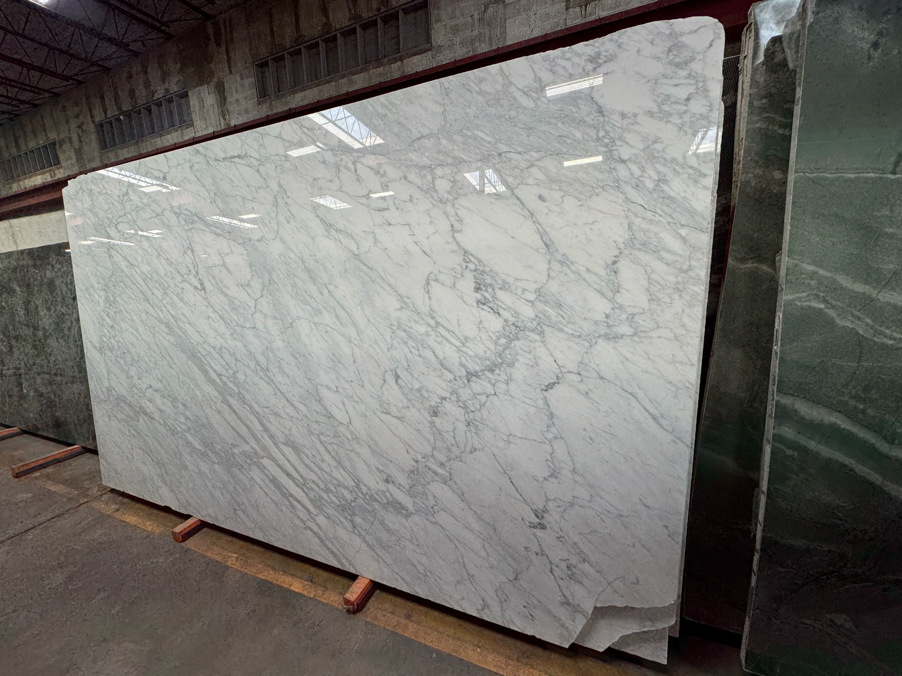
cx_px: 451
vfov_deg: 85.7
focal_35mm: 14
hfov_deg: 102.1
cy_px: 338
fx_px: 365
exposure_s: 1/120
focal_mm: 2.22
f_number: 2.2
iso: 64
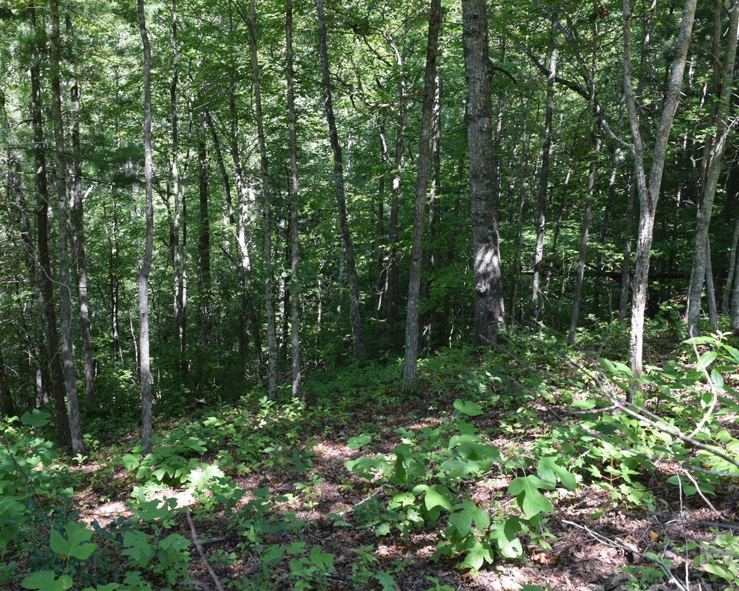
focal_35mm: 37
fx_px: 809
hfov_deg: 49.0
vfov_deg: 40.1
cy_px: 278
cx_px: 328
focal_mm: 18
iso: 400
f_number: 5.6
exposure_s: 1/125
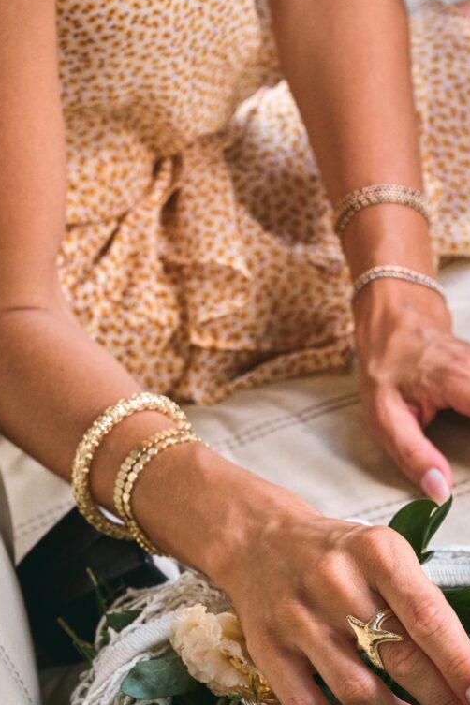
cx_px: 338
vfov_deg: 20.2
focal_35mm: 101
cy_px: 450
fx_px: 1978
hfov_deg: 13.5
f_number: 5
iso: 2500
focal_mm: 43.8
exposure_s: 1/250
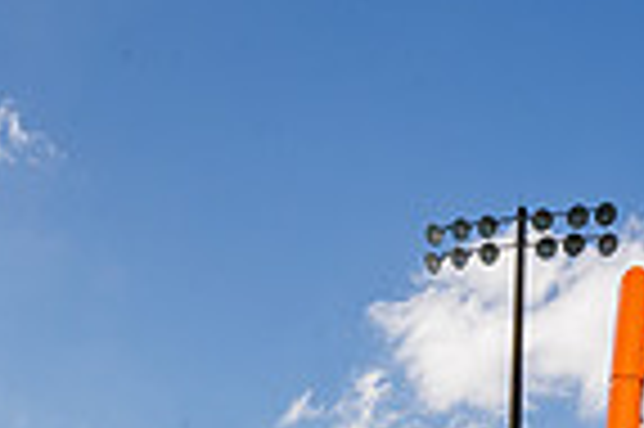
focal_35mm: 88
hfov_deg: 22.9
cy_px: 991
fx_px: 1572
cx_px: 144
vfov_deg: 12.5
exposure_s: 1/250
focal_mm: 28
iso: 100
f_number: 14
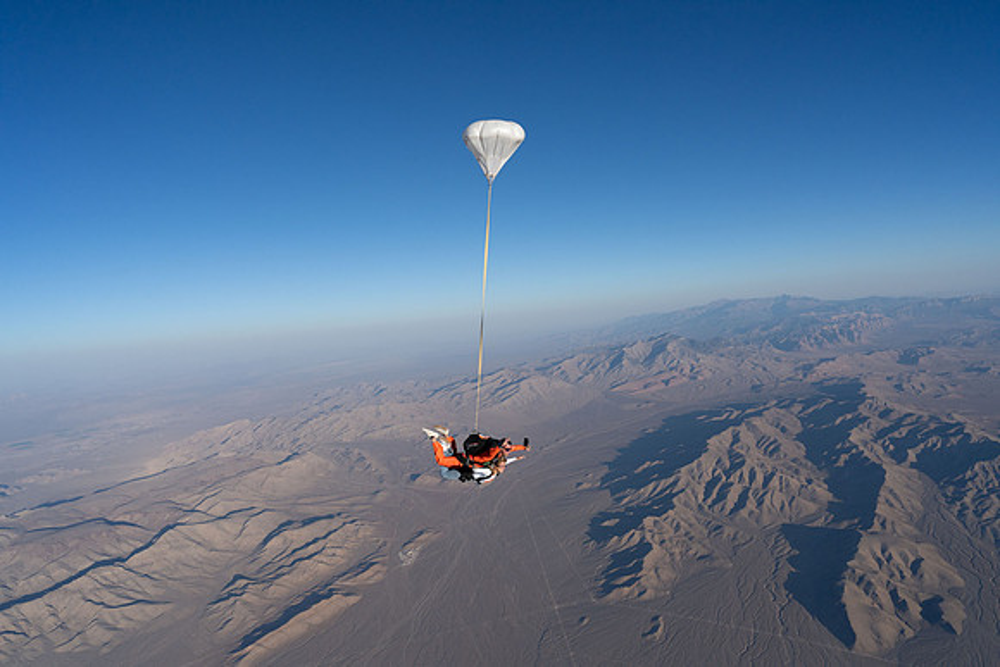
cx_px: 500
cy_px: 334
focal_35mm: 24
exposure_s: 1/2000
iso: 800
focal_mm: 24
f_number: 10
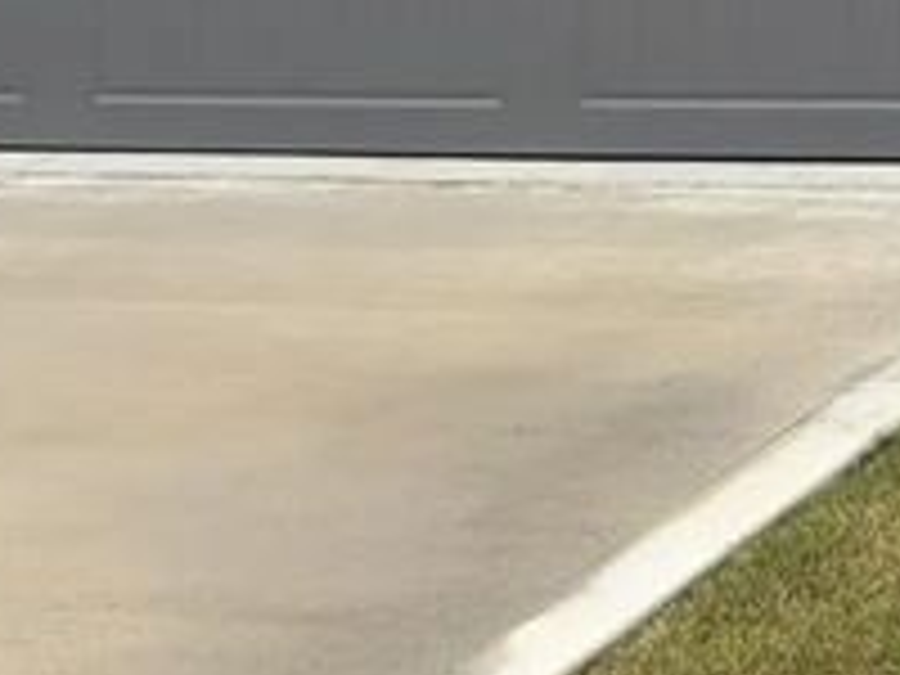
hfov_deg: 13.9
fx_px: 3458
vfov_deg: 10.3
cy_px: -657
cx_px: 1372
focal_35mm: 133
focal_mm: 5.96
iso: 50
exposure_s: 1/2538
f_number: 1.6
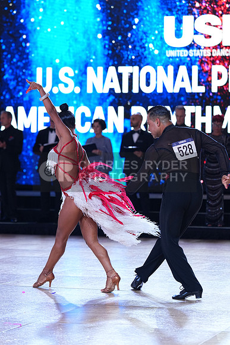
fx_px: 1207
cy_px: 172
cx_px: 115
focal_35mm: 126
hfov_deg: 10.9
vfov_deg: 16.3
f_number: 4
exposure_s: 1/400
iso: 1000
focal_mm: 126
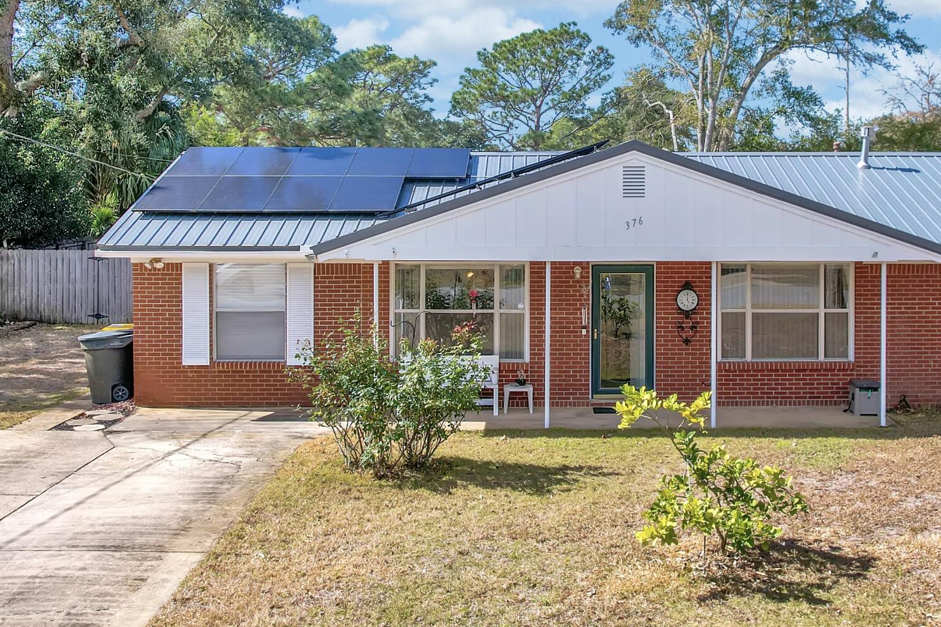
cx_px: 562
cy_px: 189
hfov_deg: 44.3
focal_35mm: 44
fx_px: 1150
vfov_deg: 30.2
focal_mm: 8.38
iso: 100
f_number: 2.8
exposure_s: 1/1250
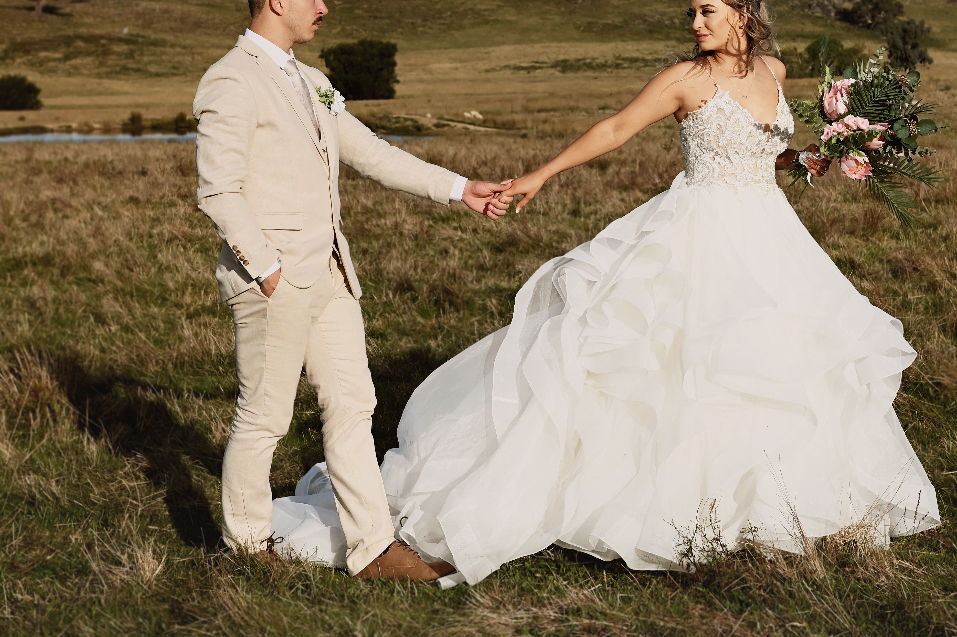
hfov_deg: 22.8
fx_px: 2364
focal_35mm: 89
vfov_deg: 15.2
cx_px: 597
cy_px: 126
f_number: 7.1
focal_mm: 55
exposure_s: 1/2000
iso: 640
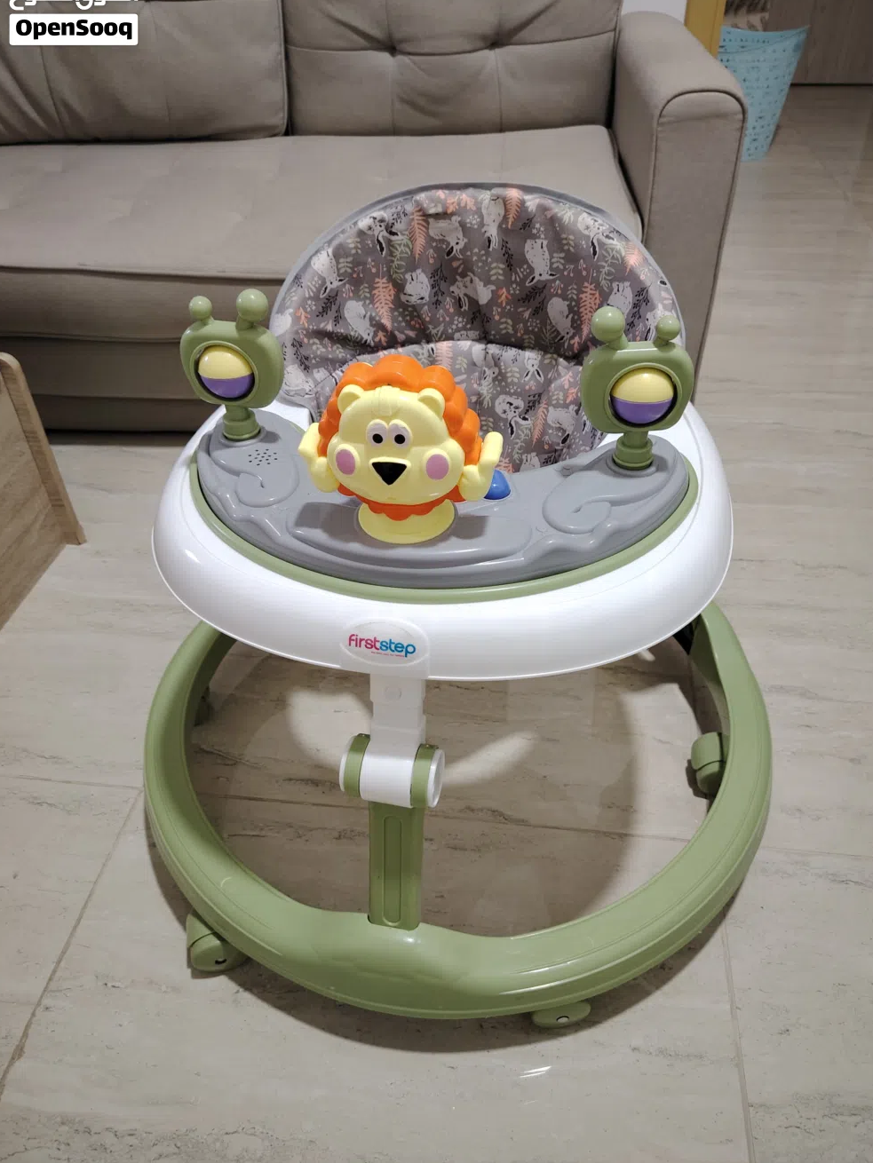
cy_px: 566
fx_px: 840
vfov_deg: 69.4
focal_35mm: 25
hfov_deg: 54.9
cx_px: 442
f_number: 1.75
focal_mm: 5.25
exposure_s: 1/33.3
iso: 1494
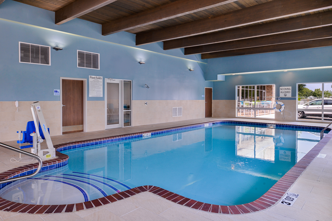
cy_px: 110
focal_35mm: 24
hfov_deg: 73.7
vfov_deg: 53.2
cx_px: 166
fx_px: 221
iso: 400
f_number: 9
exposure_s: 1/30
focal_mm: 24
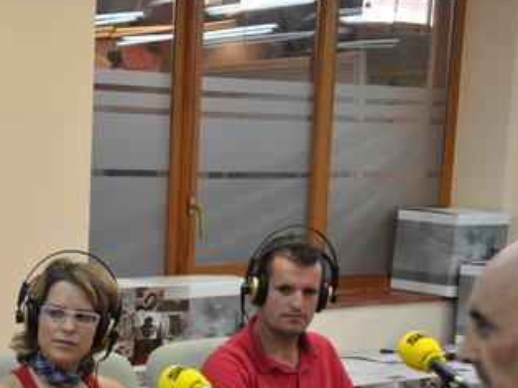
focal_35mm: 106
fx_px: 1589
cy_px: 417
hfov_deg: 17.9
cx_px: -41
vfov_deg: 13.7
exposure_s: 1/60
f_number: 4
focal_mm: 29
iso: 640
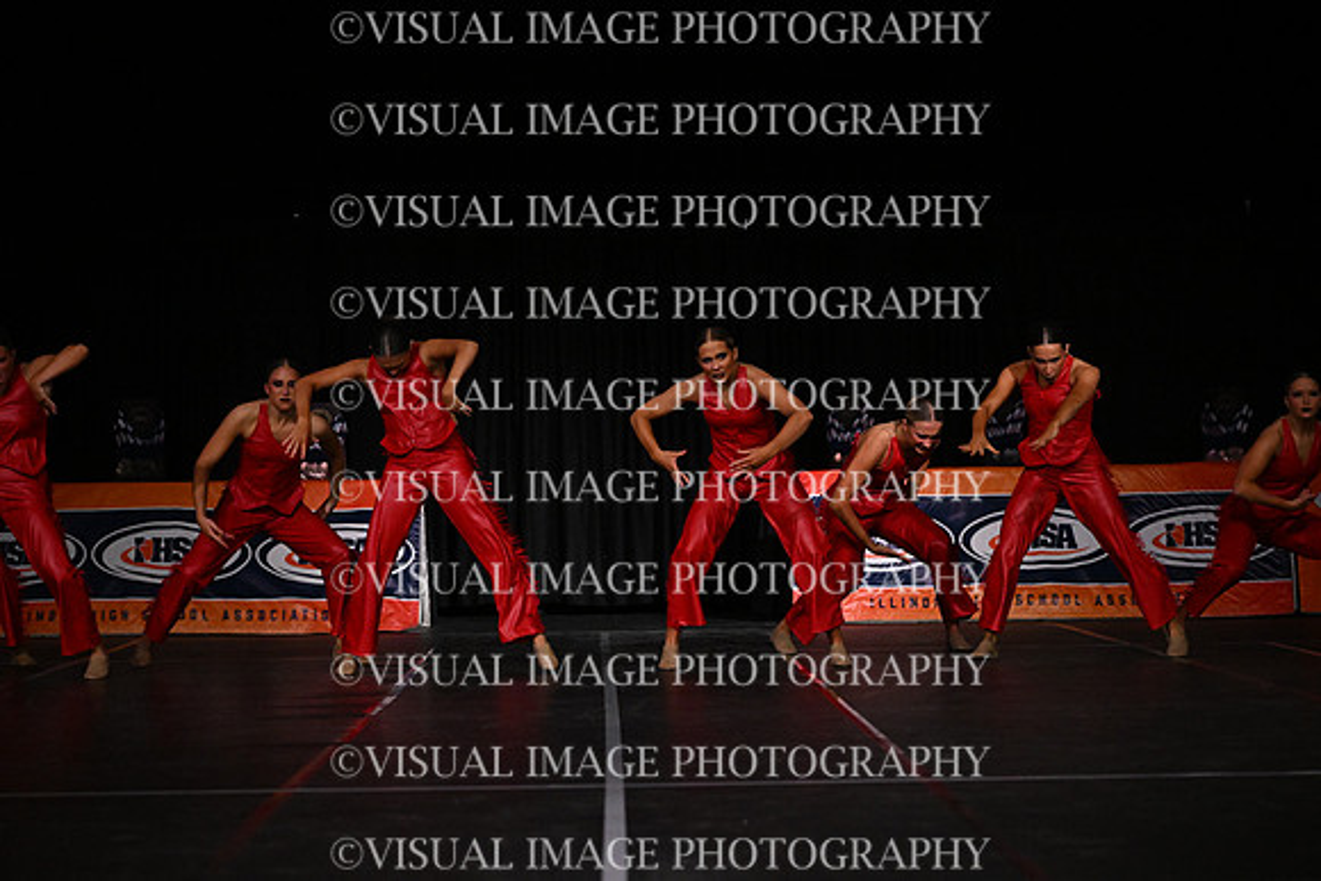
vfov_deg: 11.4
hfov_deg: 17.1
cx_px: 660
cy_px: 440
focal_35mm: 120
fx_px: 4404
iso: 8000
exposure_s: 1/1000
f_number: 4
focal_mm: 120
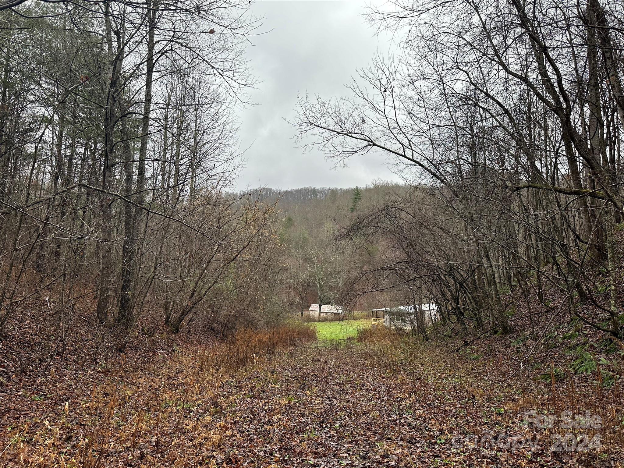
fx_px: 433
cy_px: 234
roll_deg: -2.8
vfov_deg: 56.8
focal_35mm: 24
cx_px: 312
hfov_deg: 71.6
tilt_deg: +4.1
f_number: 1.78
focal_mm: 6.86
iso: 80
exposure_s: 1/549
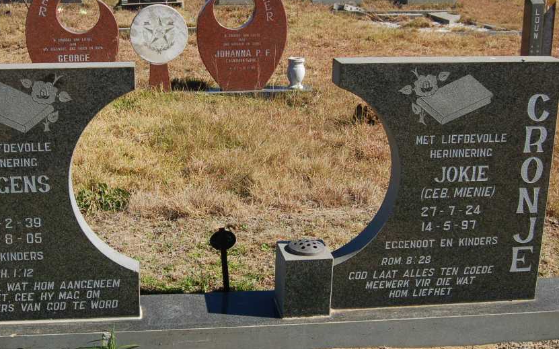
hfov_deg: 39.4
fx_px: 773
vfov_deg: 25.4
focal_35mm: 51
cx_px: 200
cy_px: 134
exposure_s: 1/400
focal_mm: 23
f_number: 6.3
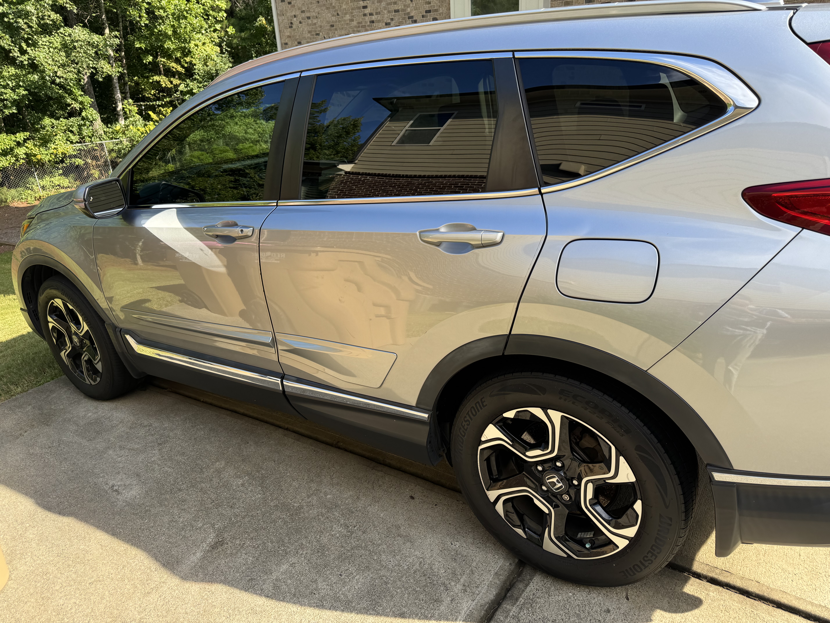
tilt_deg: -24.3
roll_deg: +3.0
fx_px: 575
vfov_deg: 56.8
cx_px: 415
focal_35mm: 24
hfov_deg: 71.6
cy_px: 312
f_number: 1.78
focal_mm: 6.76
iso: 80
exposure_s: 1/773
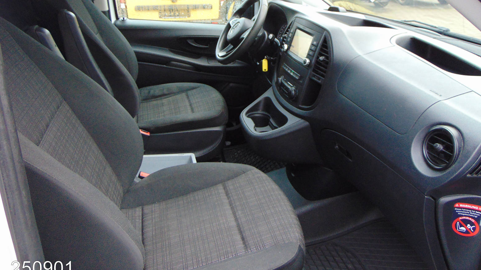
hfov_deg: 67.9
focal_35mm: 28
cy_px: 98
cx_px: 246
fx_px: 357
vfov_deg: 41.1
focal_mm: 4.5
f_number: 3
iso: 100
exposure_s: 1/30
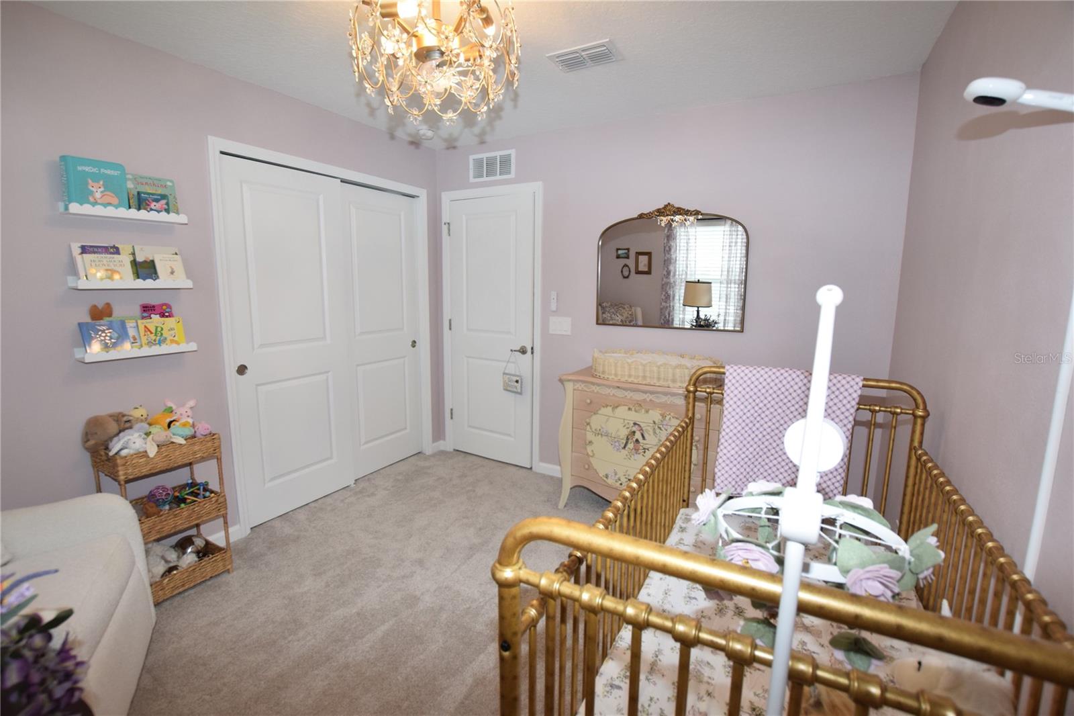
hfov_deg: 100.4
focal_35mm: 15
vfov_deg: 77.3
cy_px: 358
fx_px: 447
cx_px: 537
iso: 800
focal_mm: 10
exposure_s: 1/125
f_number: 5.6
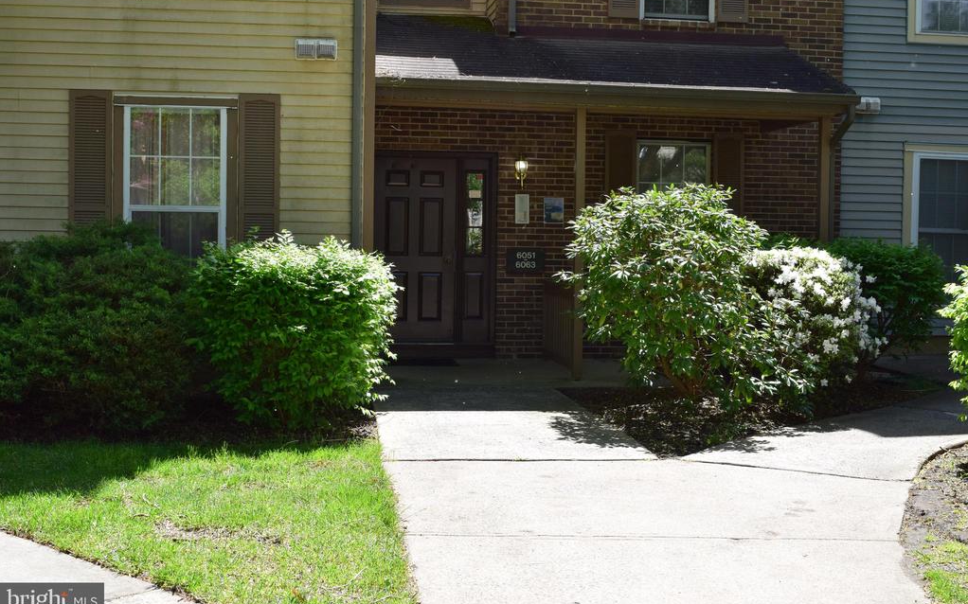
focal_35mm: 48
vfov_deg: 27.1
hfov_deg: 42.2
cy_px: 294
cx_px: 484
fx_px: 1253
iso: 400
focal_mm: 31
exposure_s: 1/320
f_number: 10
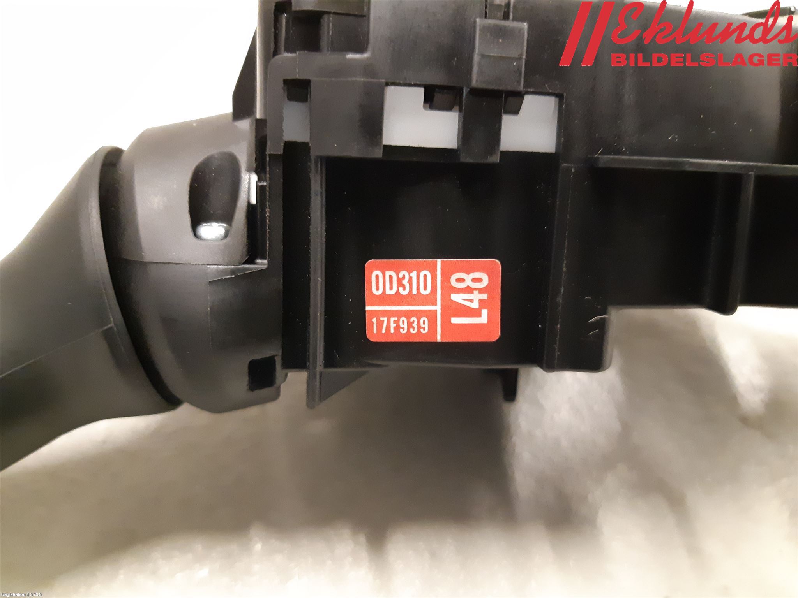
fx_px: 599
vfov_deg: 53.1
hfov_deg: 67.3
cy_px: 299
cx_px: 399
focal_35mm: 26
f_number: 1.7
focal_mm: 3.93
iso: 640
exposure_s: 1/20
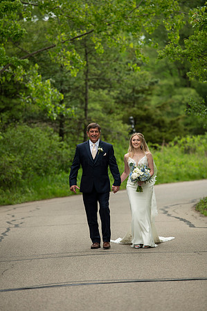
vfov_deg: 10.3
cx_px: 104
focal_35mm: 200
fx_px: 1729
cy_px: 156
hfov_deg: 6.9
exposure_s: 1/200
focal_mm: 200
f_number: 3.5
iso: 320
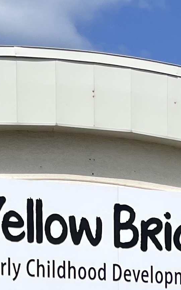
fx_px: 1010
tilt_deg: -2.8
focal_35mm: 128
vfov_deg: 14.9
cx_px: 326
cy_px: 457
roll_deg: -0.5
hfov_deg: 9.7
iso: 50
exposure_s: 1/5319
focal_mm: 5.1
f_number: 1.6
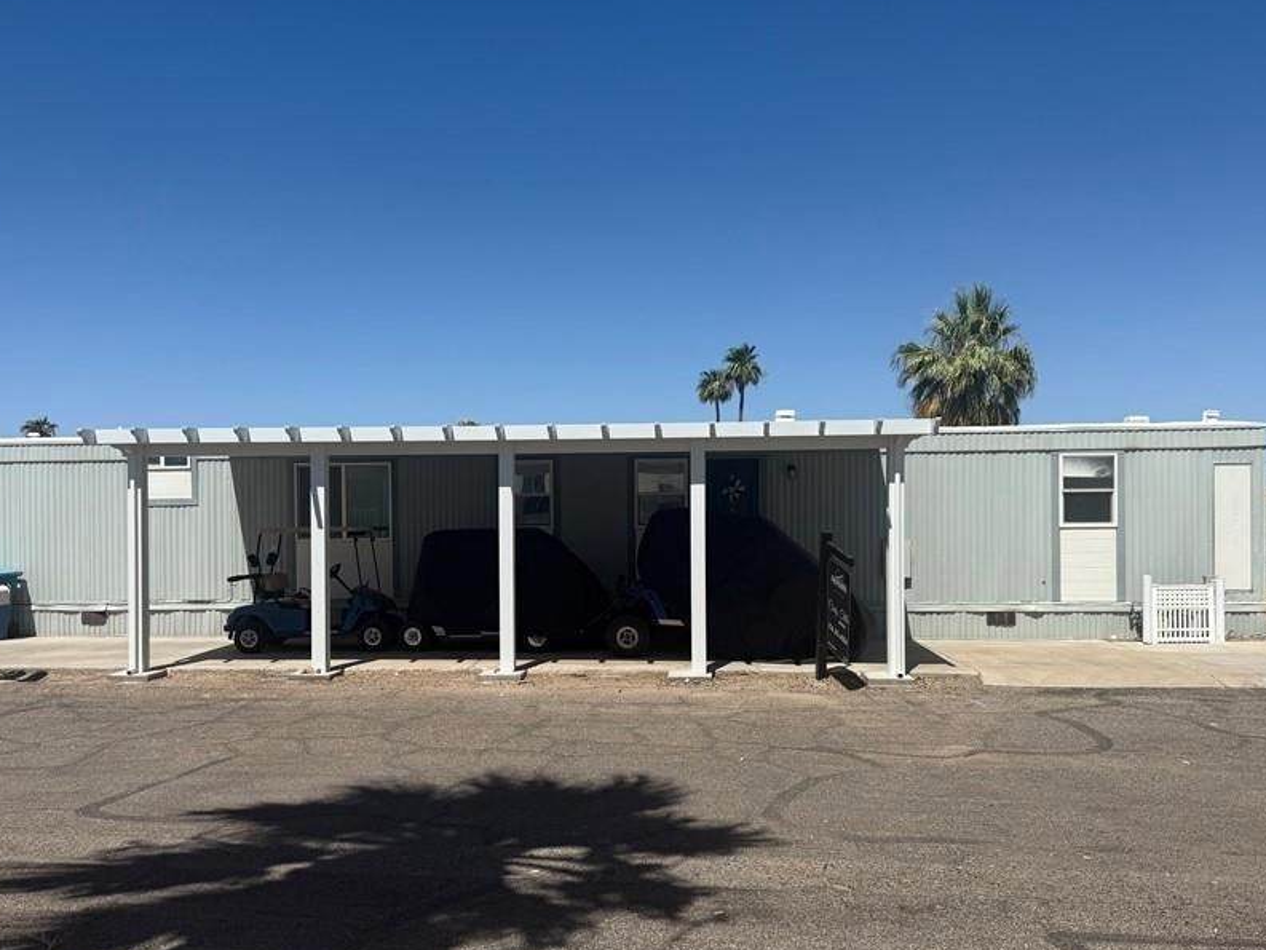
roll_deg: +0.4
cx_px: 588
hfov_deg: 58.3
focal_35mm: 31
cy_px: 536
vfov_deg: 45.4
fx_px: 1134
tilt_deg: -0.4
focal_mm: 6.76
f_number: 1.78
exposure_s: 1/8130
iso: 80
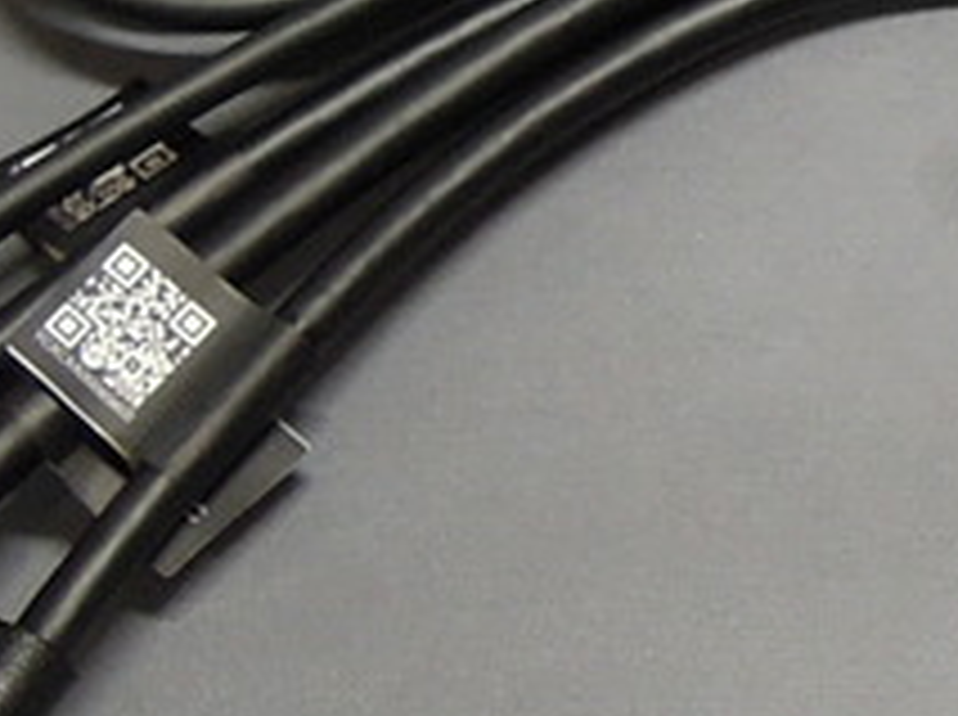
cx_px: 1920
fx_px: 7018
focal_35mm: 254
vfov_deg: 5.8
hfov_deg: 7.5
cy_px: -401
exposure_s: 1/50
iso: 200
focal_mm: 8.1
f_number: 2.8
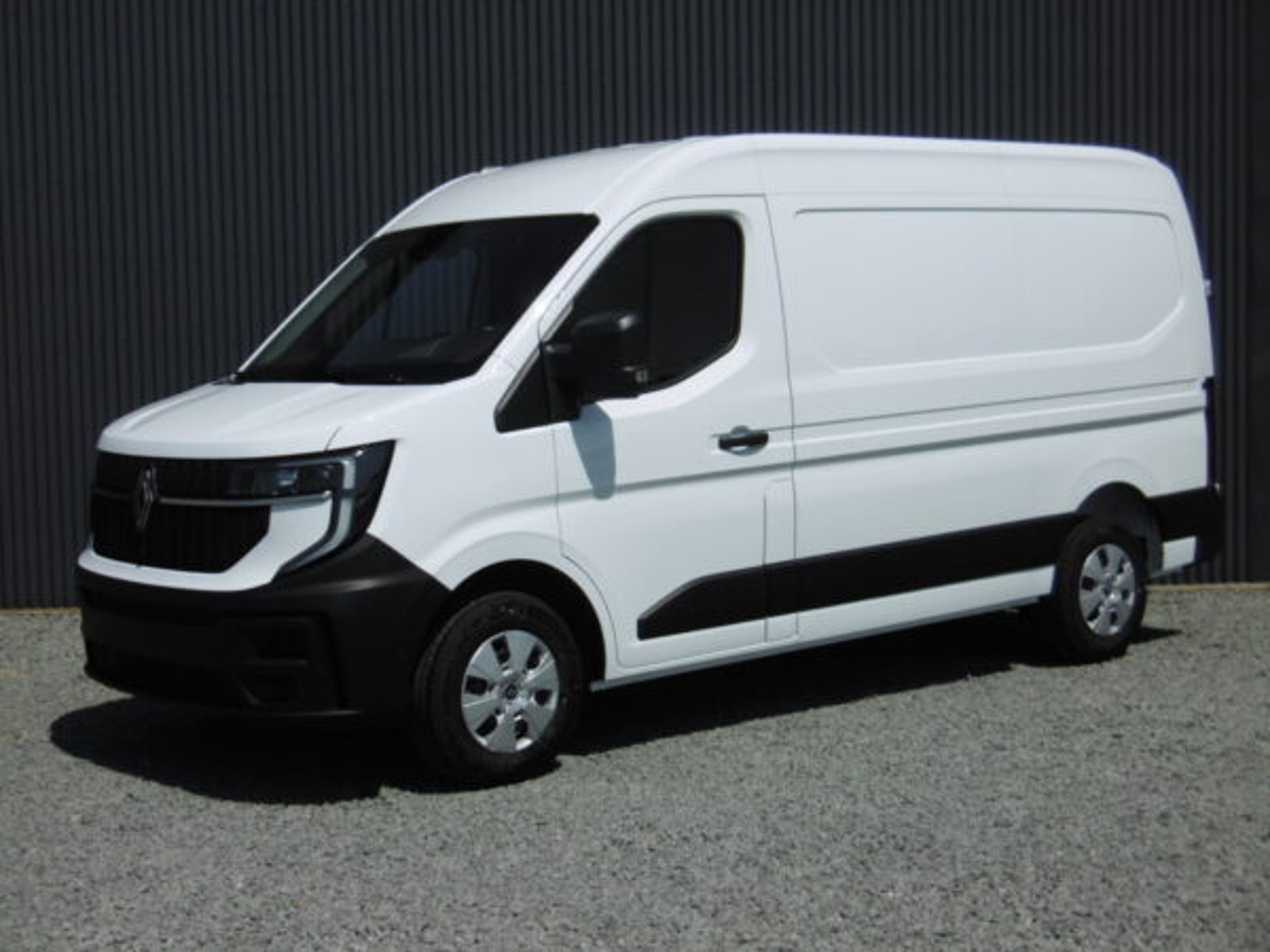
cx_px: 635
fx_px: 1871
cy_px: 476
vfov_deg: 28.6
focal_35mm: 51
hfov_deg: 37.5
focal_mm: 9.2
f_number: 10.1
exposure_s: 1/400
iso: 100
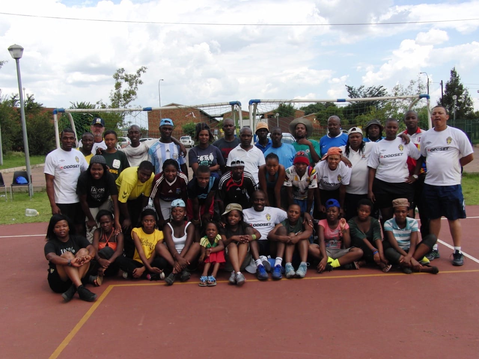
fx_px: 498
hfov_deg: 51.4
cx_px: 240
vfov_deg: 39.7
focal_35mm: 36
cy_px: 180
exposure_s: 1/320
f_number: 6.6
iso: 100
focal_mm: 7.3
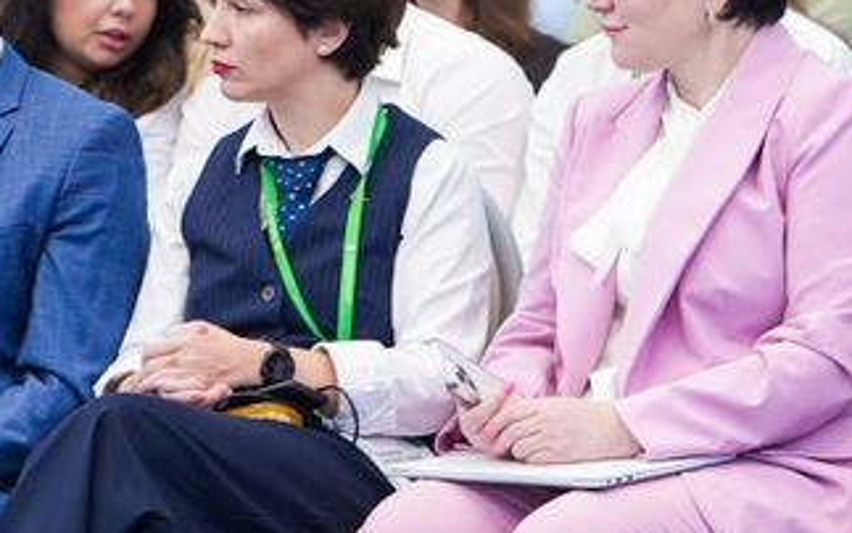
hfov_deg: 7.1
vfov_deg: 4.4
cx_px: 495
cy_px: 166
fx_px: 6897
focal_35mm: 297
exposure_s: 1/100
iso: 800
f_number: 4
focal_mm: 90
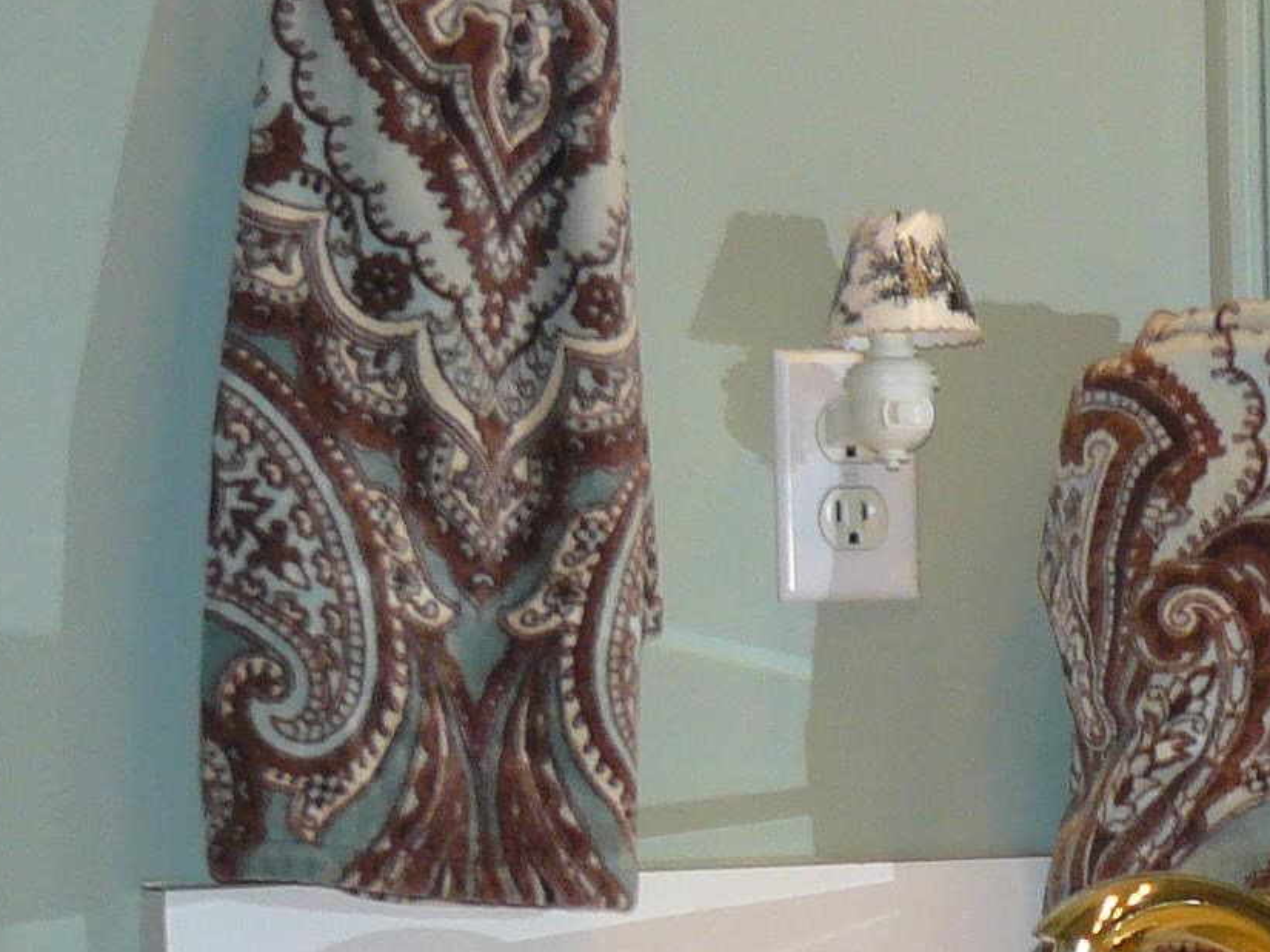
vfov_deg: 10.6
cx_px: 1258
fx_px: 4917
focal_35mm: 134
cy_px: 1496
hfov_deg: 14.5
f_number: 2.8
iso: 100
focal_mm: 6
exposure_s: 1/50
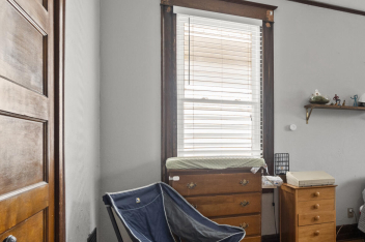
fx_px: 324
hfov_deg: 52.0
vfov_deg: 40.9
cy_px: 139
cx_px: 327
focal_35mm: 32
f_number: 8
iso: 400
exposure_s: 1/13
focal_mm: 10
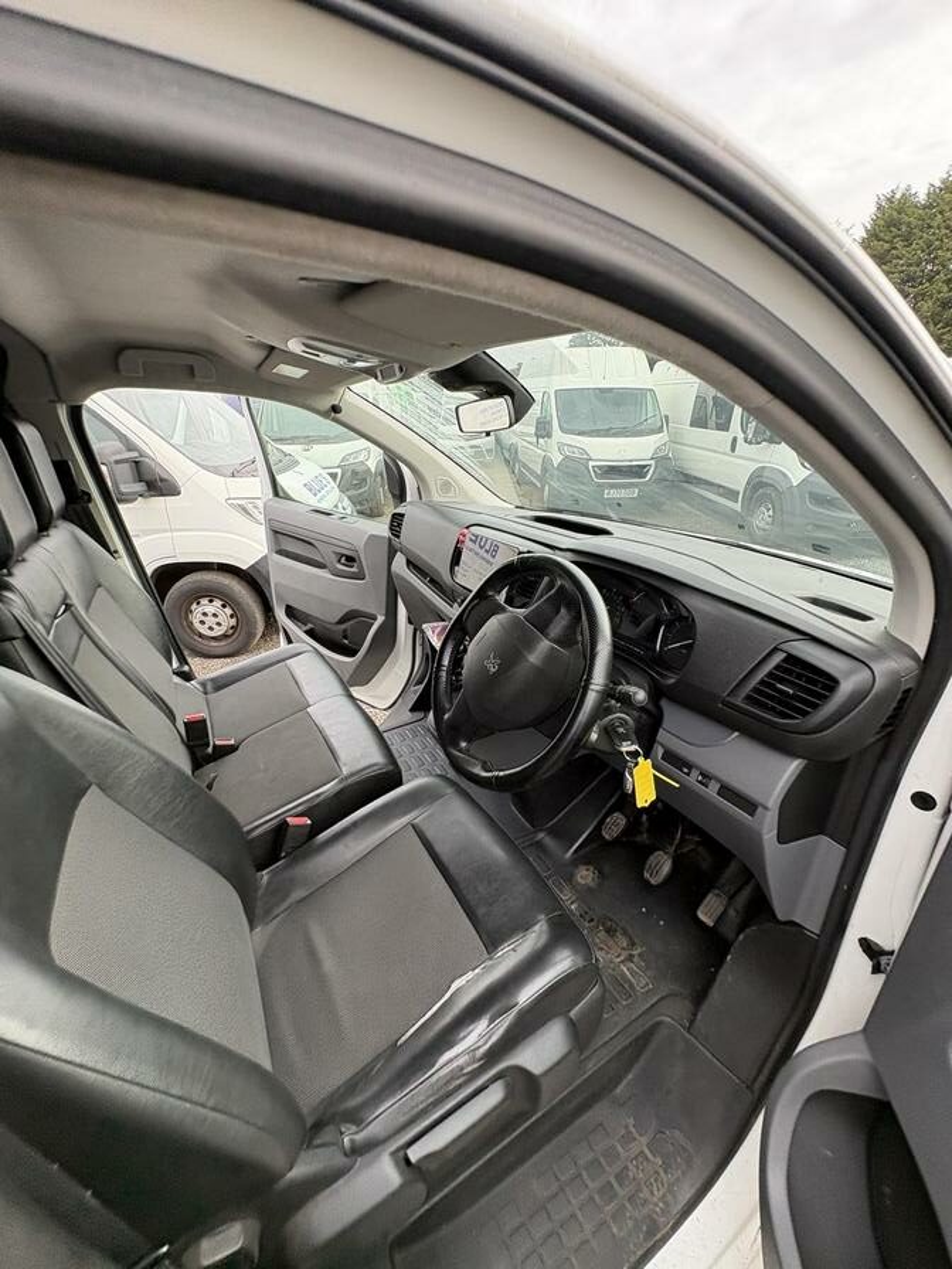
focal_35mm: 14
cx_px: 476
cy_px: 634
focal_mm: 2.22
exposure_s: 1/99
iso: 64
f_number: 2.2
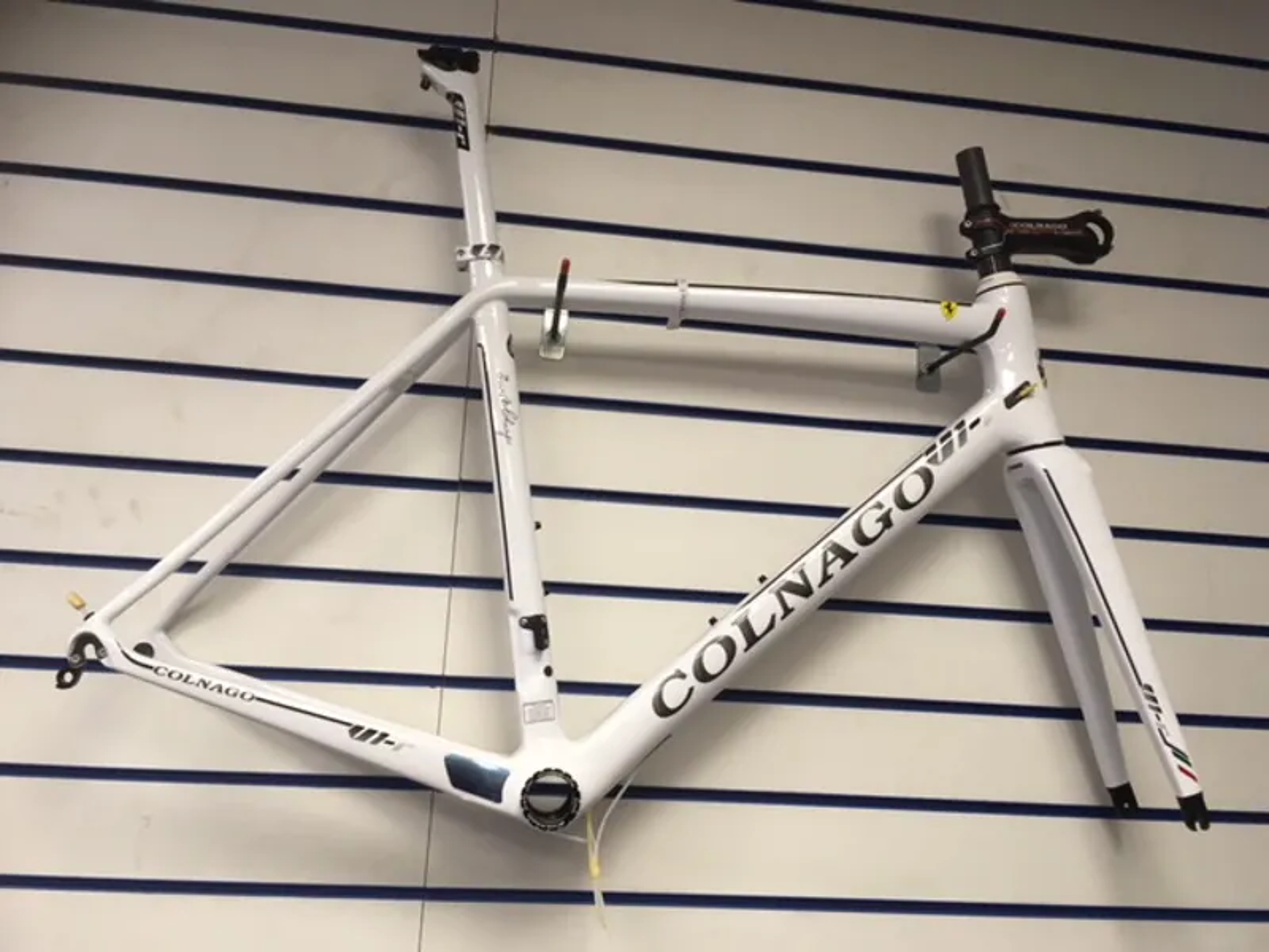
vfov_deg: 48.2
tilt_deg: +9.0
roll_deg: -2.1
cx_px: 634
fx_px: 1063
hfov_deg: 61.7
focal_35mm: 29
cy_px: 476
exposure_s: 1/33
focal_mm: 4.15
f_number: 2.2
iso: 100
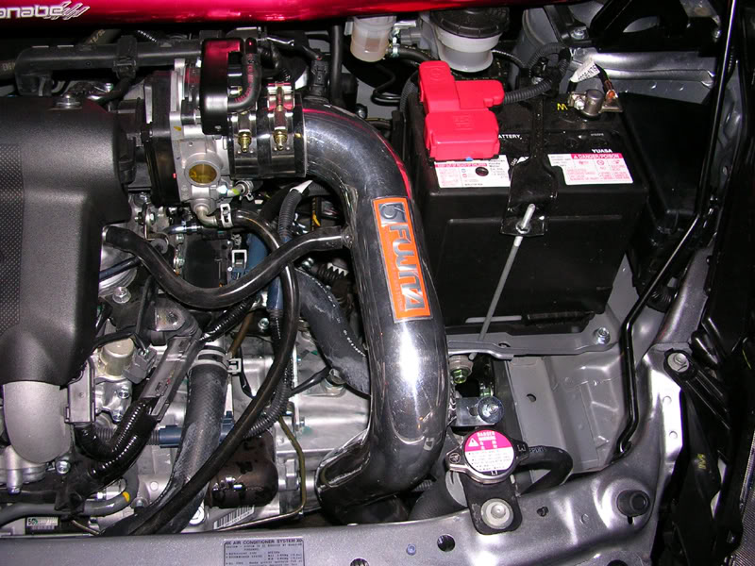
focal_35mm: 38
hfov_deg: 49.0
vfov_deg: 37.7
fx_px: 829
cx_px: 378
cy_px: 283
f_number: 2.8
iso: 50
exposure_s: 1/60.1
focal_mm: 5.8
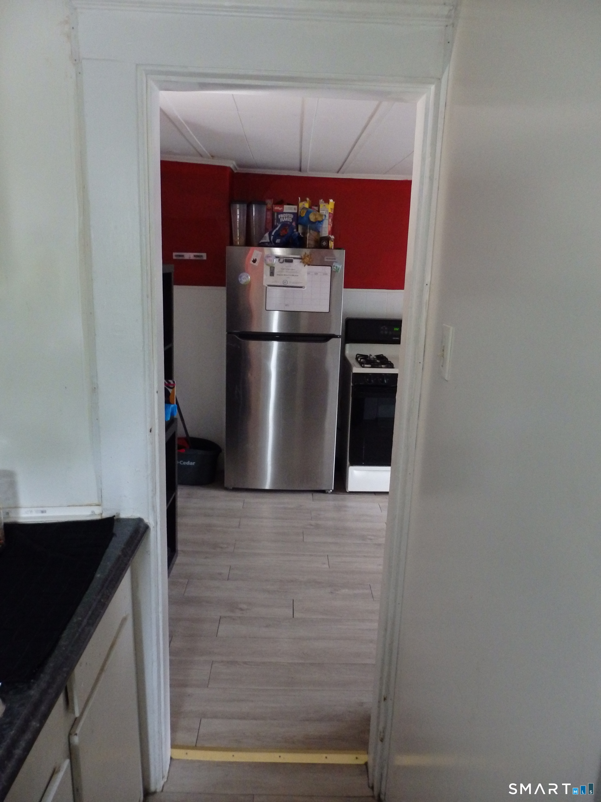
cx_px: 300
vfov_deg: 69.4
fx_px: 579
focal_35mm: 25
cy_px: 401
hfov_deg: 54.9
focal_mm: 4.5
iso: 800
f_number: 3
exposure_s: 1/20
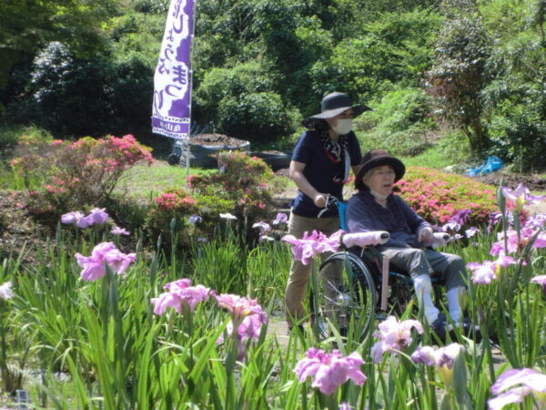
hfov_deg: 22.8
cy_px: 205
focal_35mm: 86
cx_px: 273
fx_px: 1356
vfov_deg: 17.2
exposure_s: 1/200
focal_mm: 15.51
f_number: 4.8
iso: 50
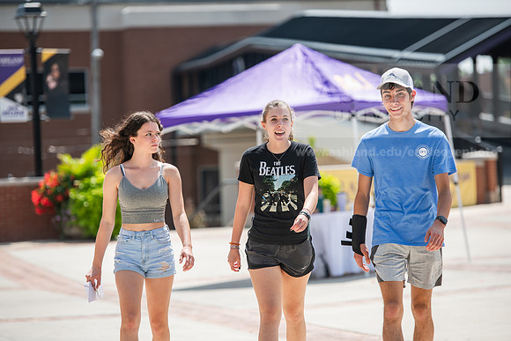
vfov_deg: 8.1
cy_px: 170
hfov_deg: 12.1
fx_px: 2414
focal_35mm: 170
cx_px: 256
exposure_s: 1/400
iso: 64
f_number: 4
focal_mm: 170
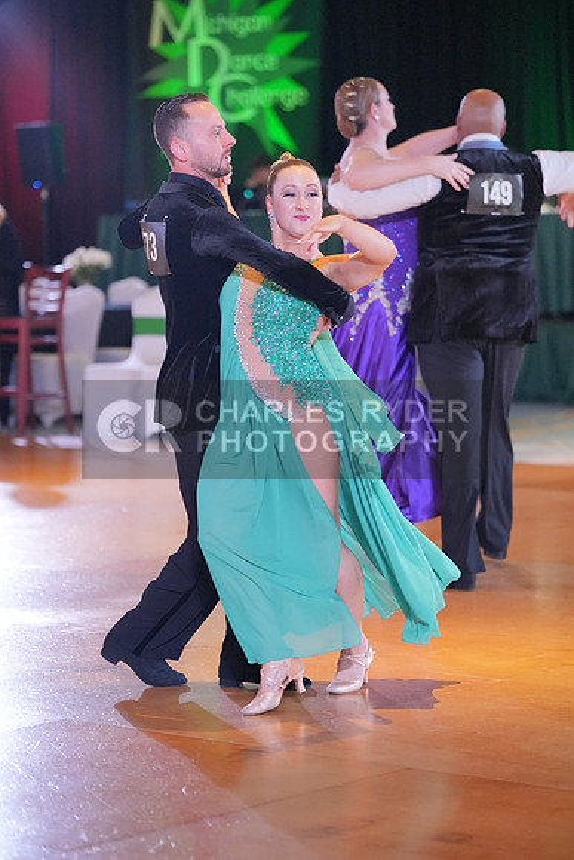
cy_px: 430
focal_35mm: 121
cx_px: 287
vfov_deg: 16.9
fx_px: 2892
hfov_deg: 11.3
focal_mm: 121
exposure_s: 1/500
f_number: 2.8
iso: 5000
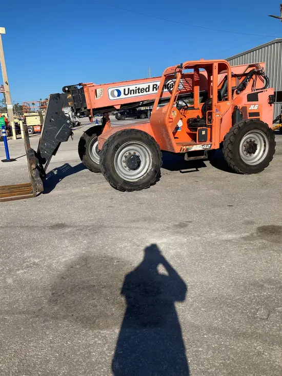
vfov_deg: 63.4
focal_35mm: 28
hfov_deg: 49.8
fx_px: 304
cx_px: 141
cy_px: 188
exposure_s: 1/2558
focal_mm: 3.99
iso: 20
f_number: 1.8
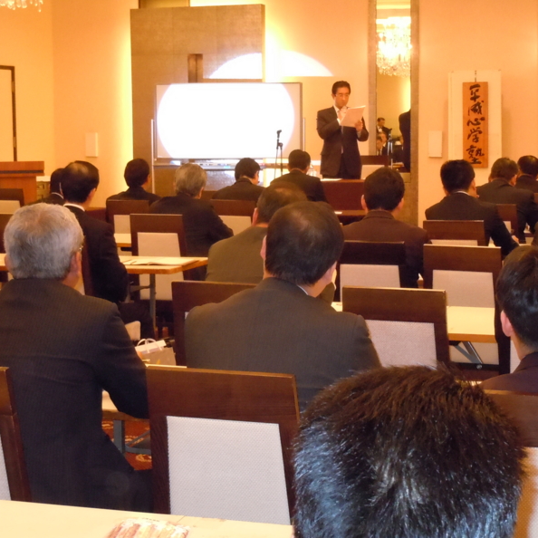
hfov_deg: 23.0
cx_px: 298
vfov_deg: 23.1
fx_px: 1319
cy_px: 269
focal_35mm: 75
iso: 1000
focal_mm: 11.2
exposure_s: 1/40
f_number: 5
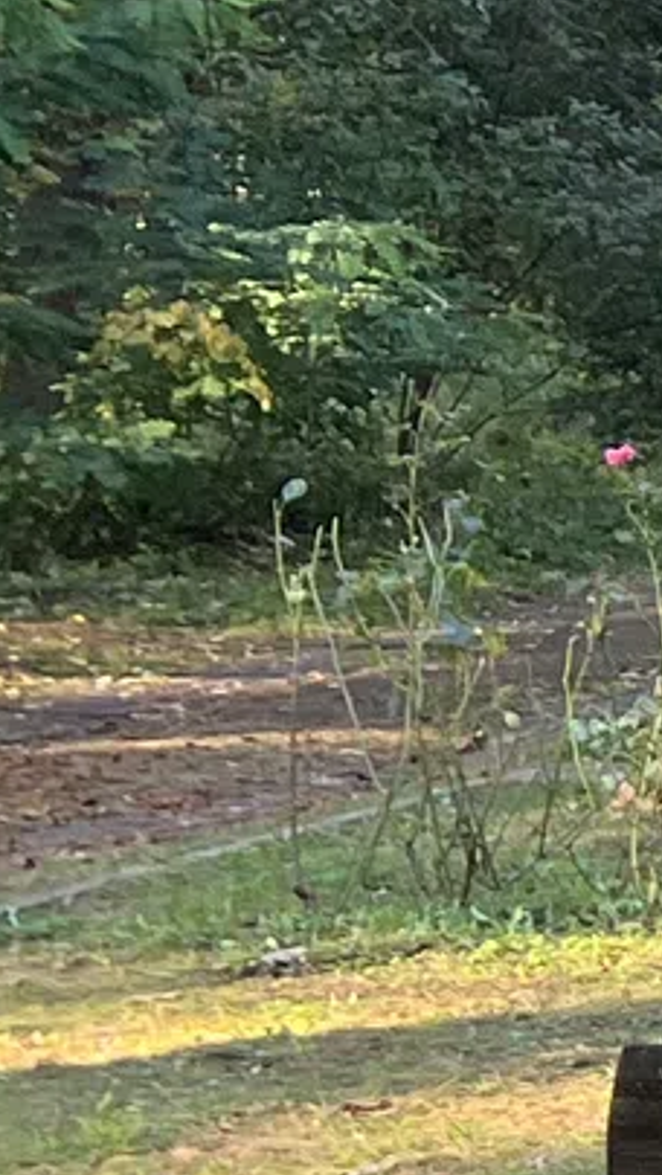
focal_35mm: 168
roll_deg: -0.2
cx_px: 3226
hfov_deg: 5.5
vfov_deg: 12.7
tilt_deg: +5.9
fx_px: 5239
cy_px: 70
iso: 50
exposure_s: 1/150
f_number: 1.5
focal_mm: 5.7
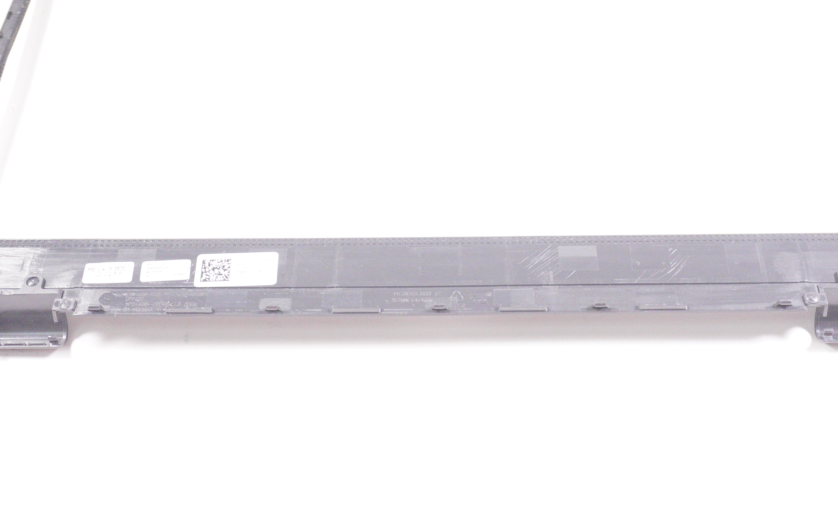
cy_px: 183
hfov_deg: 37.7
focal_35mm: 54
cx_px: 459
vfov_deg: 24.0
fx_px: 1226
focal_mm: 27
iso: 5000
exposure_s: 1/640
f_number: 5.6
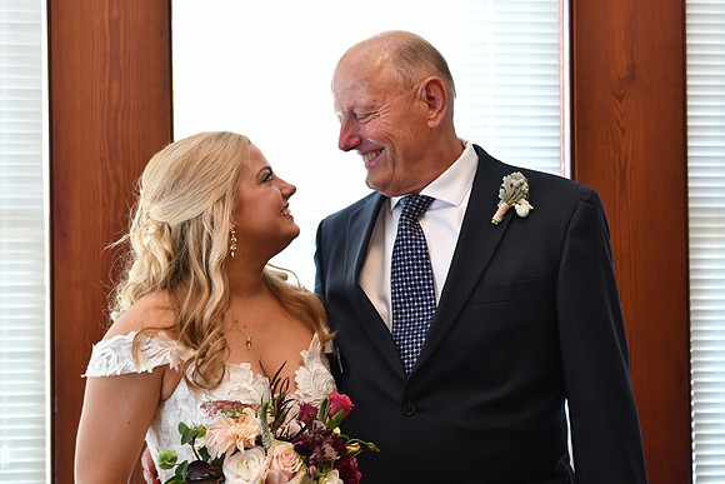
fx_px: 1209
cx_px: 362
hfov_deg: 33.4
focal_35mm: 60
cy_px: 242
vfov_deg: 22.6
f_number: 2.8
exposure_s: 1/125
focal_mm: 40
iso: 1000
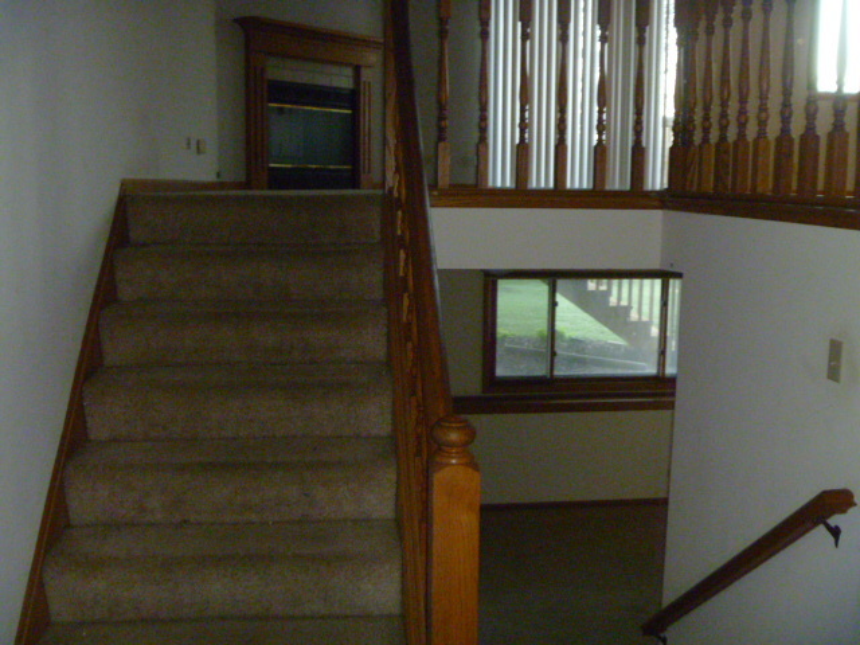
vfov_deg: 40.7
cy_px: 322
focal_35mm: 35
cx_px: 430
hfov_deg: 52.6
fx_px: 870
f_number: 3.5
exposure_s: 1/125
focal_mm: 6.3
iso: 640
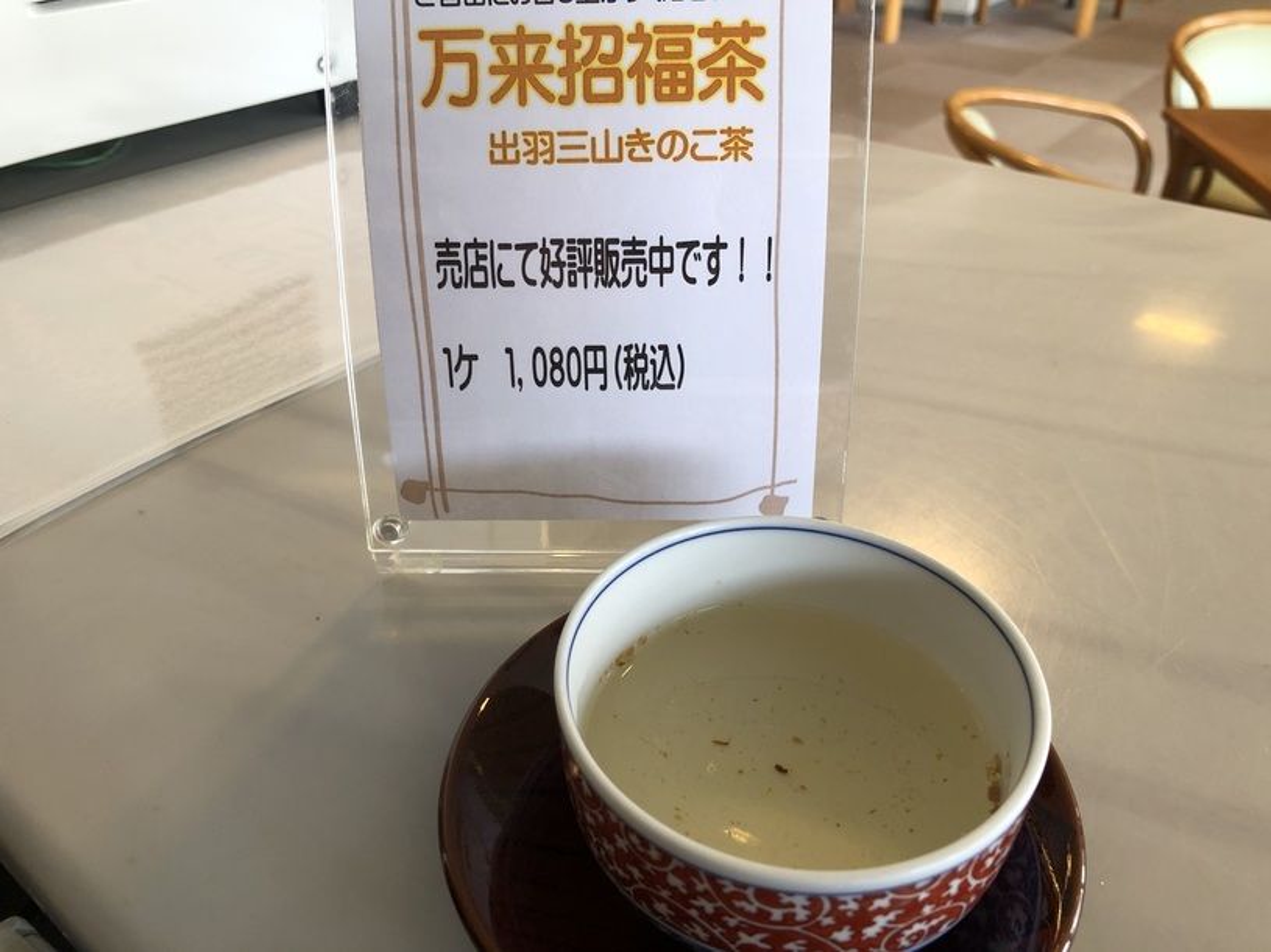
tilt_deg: -33.0
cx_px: 636
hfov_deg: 63.5
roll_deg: +1.1
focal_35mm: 28
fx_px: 1028
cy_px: 476
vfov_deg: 49.7
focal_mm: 3.99
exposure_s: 1/50
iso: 32
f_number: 1.8
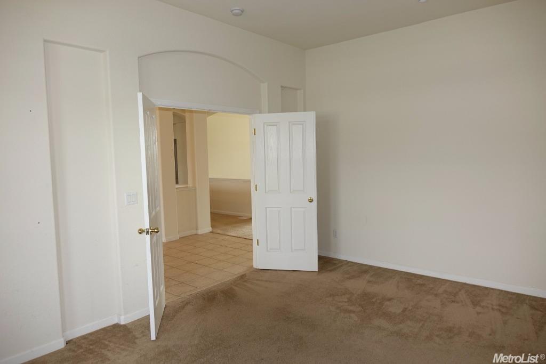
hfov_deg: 73.7
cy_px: 182
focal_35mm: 24
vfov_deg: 53.1
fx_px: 364
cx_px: 273
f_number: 2.8
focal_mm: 8.8
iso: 125
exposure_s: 1/40
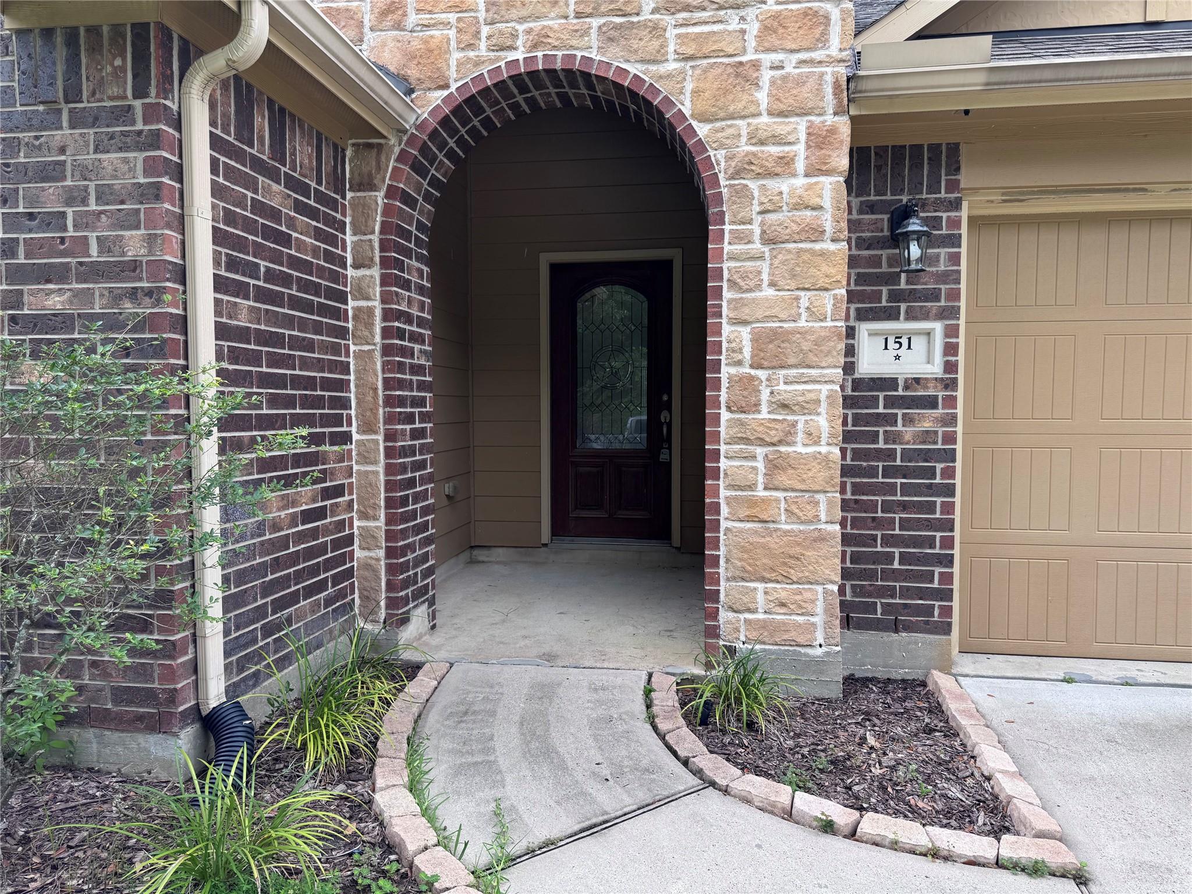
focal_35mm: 24
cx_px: 596
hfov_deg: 71.6
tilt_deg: -4.2
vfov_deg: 56.8
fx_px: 826
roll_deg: +0.0
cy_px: 447
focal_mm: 6.76
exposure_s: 1/730
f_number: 1.78
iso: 80
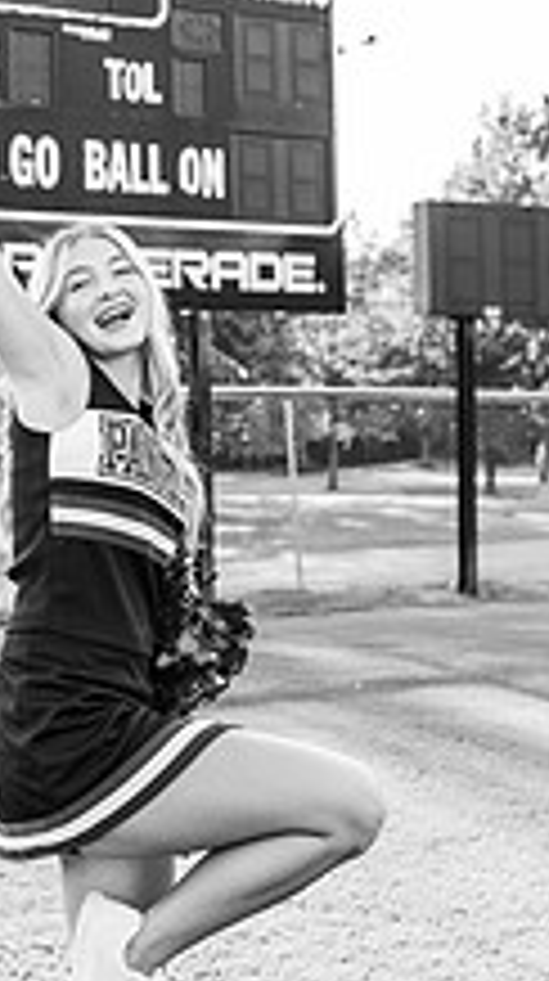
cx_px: 4
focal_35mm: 52
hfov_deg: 22.1
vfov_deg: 39.6
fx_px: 1351
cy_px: 369
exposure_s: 1/640
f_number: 2.8
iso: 200
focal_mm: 24
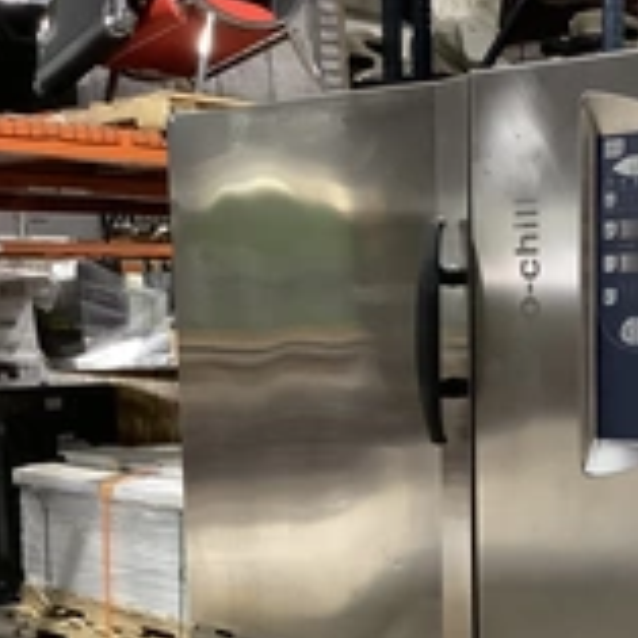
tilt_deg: -9.8
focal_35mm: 70
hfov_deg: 24.1
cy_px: 540
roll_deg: -0.3
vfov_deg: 24.1
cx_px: 549
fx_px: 1460
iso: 400
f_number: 2.4
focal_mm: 3.3
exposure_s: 1/40
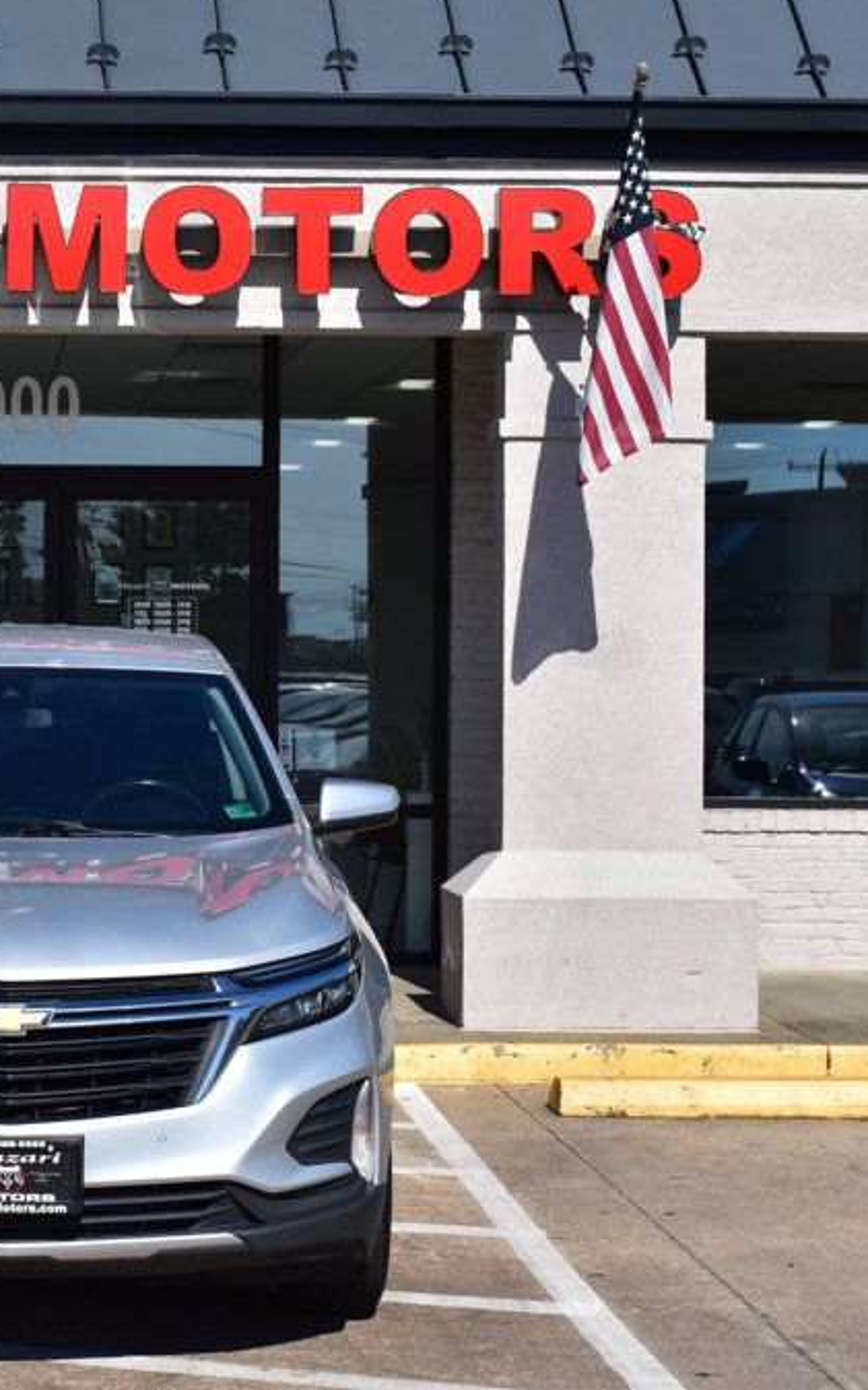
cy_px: 689
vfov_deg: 26.2
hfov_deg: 16.2
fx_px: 2991
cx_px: 19
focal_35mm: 79
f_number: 11
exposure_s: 1/500
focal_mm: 34
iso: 220
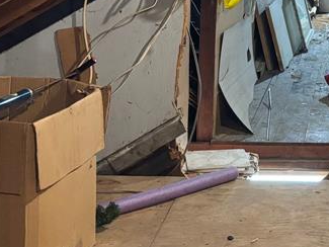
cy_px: 3
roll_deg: -3.8
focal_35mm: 82
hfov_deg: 21.1
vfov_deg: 17.6
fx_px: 780
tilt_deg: -7.8
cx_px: 456
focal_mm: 5.96
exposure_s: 1/40
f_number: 1.6
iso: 640
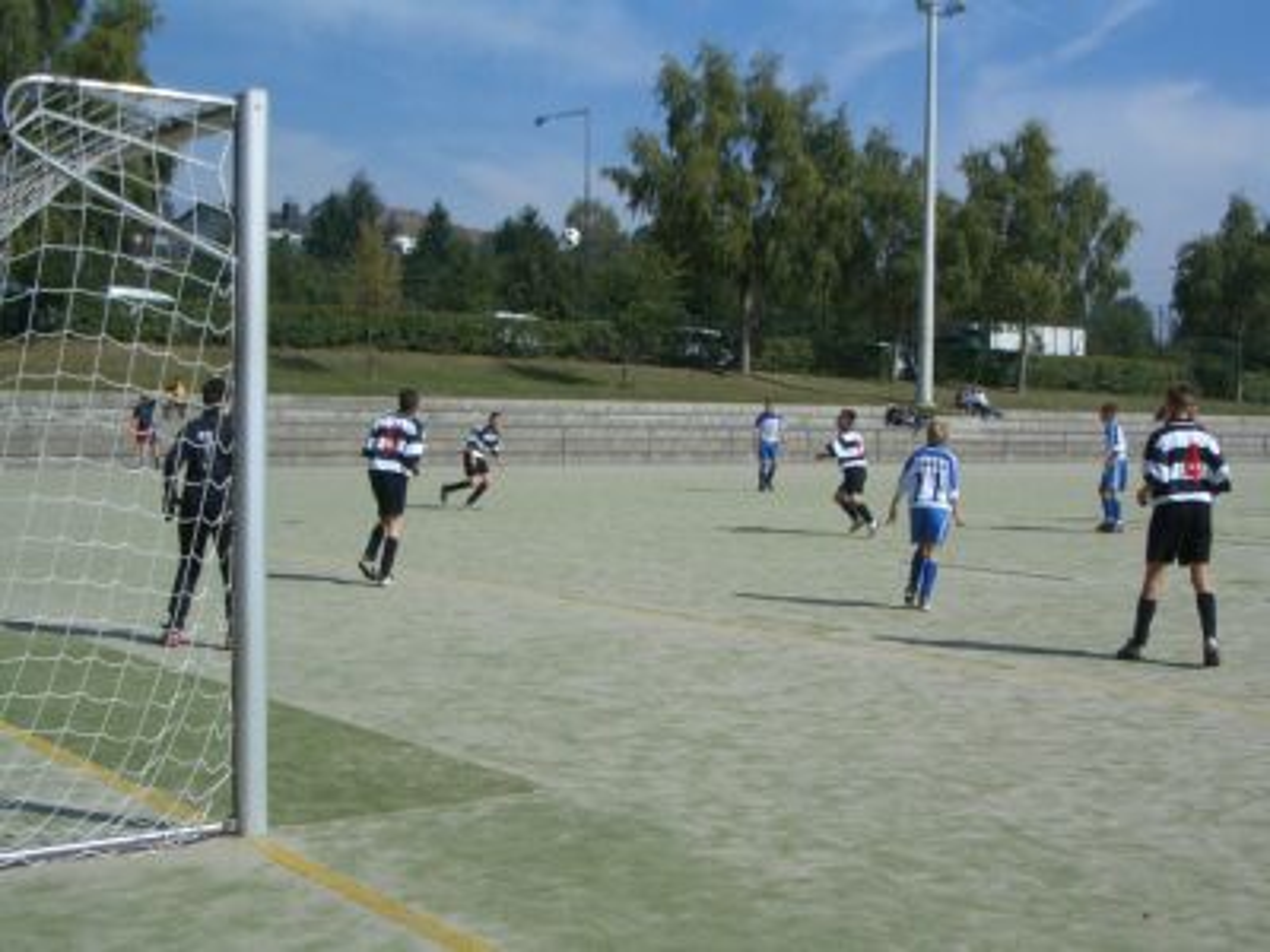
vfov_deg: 29.7
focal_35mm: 49
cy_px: 476
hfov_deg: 38.9
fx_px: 1798
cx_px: 635
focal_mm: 8.2
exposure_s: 1/640
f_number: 5
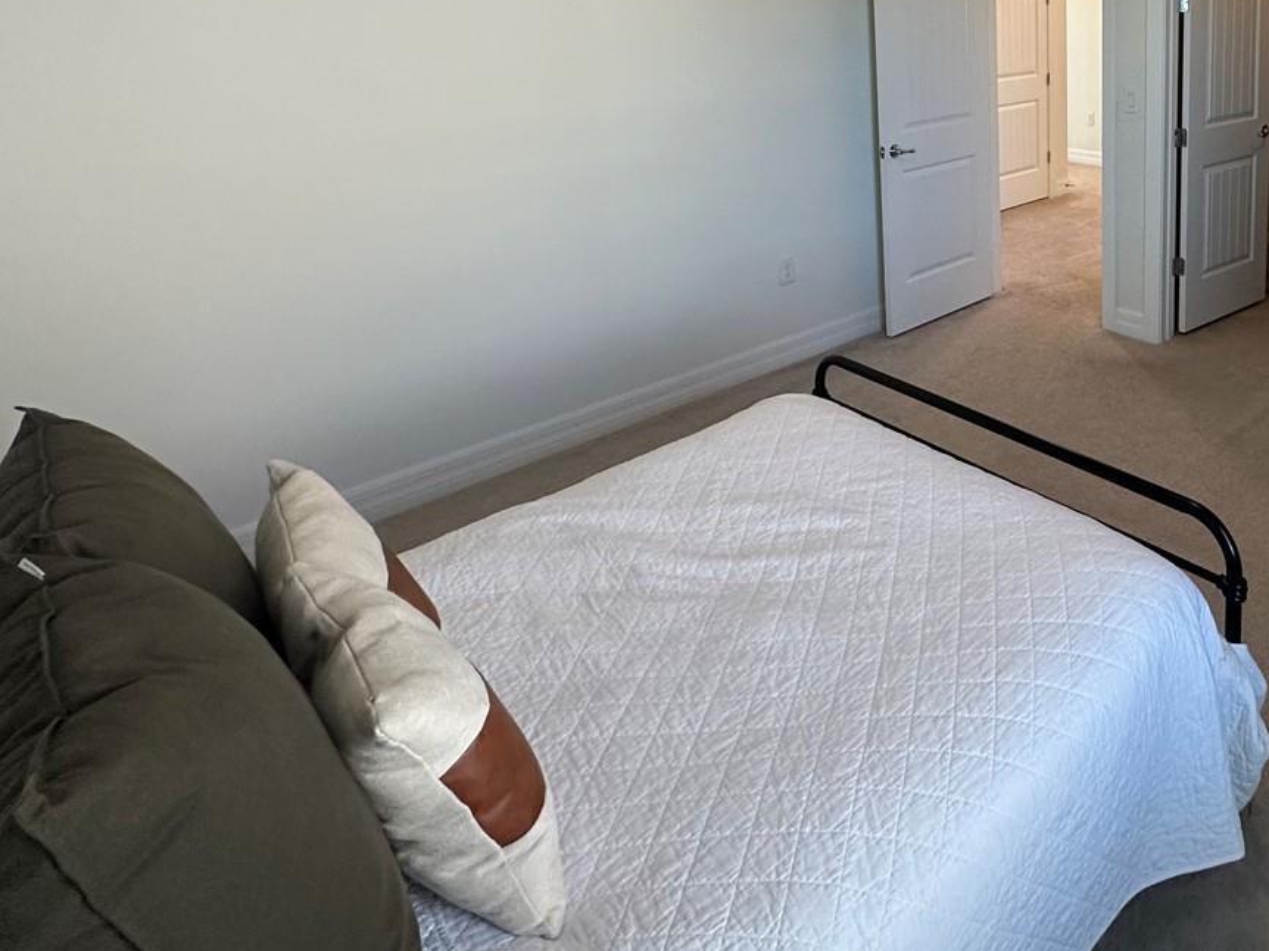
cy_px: 135
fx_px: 953
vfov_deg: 48.7
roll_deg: +1.0
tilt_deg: -9.2
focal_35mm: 26
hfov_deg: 61.8
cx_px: 1011
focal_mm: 2.22
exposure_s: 1/120
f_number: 2.2
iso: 200
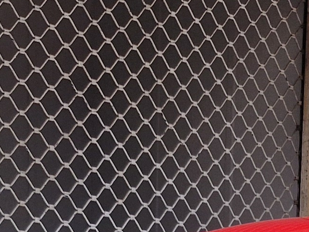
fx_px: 1268
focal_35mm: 142
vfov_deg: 9.4
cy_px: 542
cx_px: 372
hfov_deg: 13.5
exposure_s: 1/690
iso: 50
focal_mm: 5.54
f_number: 1.8
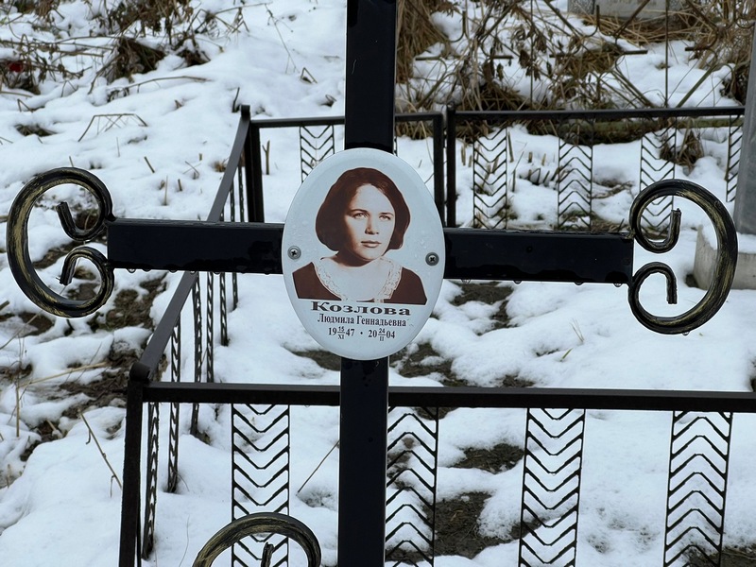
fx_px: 1682
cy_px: 284
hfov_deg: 25.3
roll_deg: -1.4
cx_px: 378
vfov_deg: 19.1
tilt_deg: -17.3
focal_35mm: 77
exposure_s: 1/99
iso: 32
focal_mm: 9
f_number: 2.8
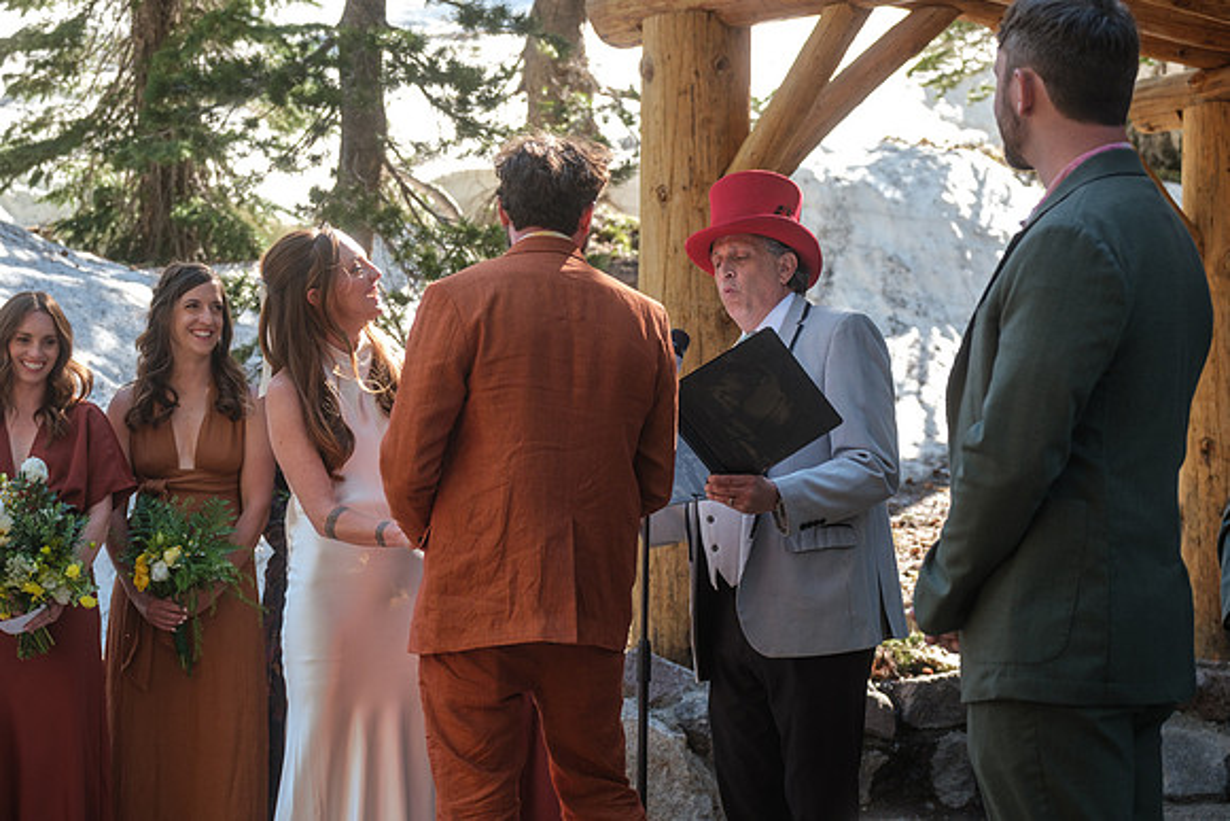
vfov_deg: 18.2
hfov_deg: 27.0
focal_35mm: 75
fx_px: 2563
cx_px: 615
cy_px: 410
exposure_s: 1/200
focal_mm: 50
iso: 400
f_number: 4
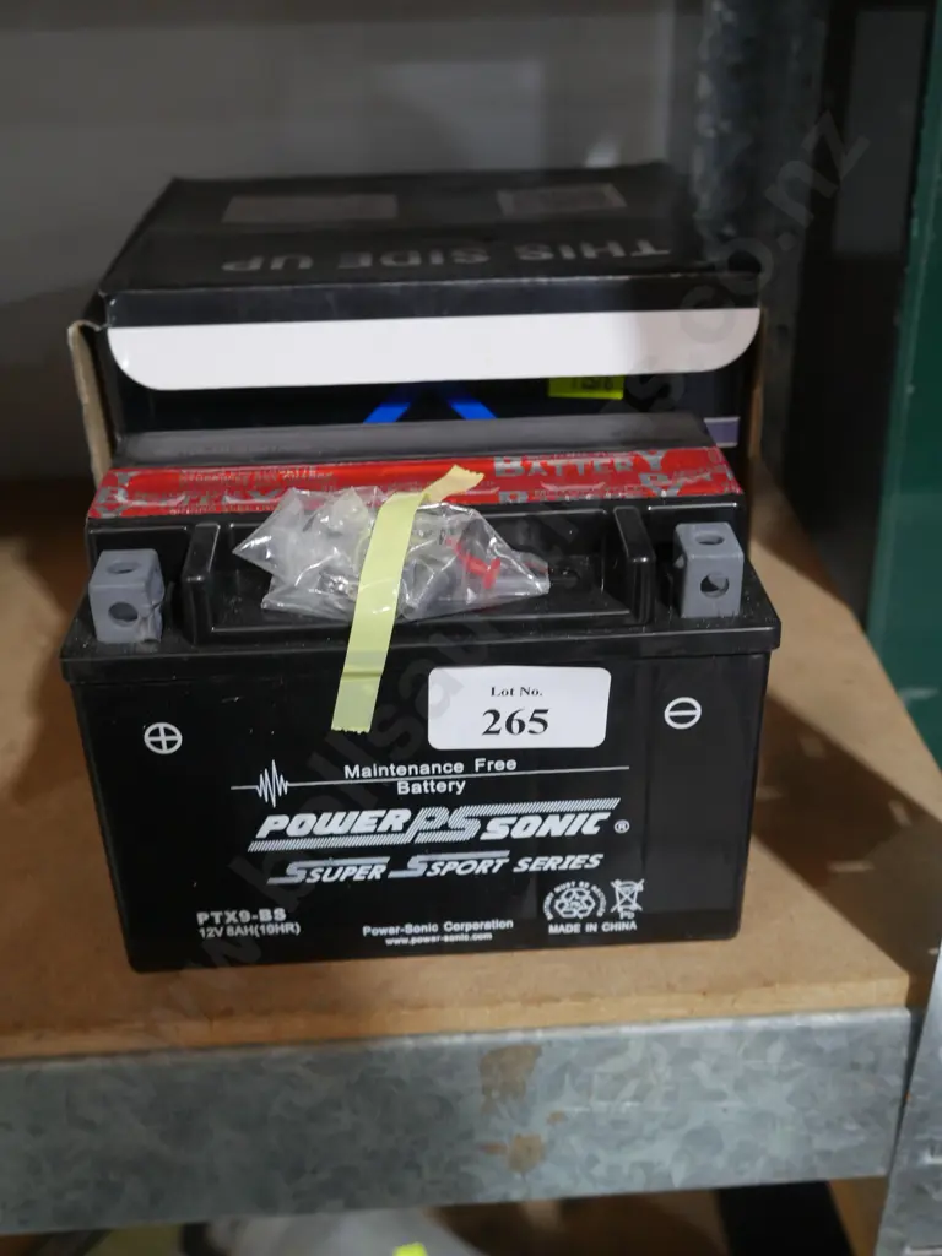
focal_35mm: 40
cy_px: 628
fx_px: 1451
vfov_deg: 46.8
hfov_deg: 36.0
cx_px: 471
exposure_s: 1/60
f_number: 4.4
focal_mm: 20
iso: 1250
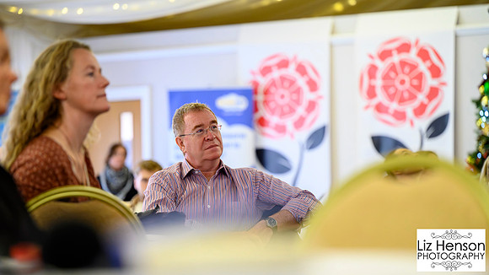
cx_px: 244
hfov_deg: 16.4
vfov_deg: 9.3
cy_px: 151
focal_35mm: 131
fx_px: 1697
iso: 10000
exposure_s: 1/200
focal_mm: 125
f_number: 2.8
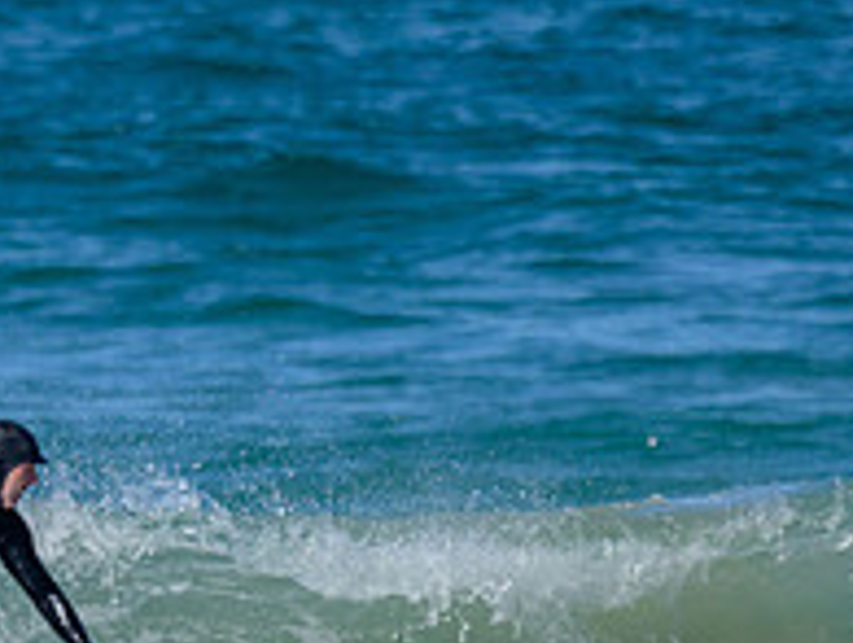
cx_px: -120
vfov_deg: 0.5
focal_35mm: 3136
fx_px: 77420
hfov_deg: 0.6
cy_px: 491
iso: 280
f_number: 6.3
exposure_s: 1/2000
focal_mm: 800
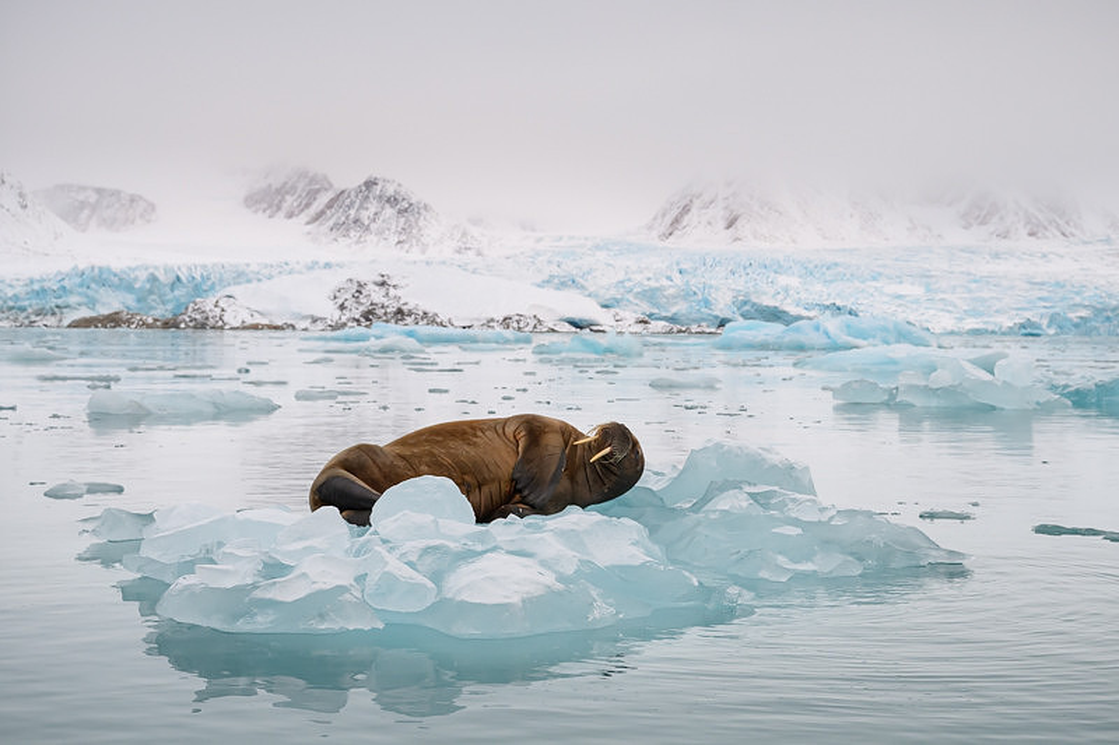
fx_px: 1899
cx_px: 589
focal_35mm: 61
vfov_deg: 22.2
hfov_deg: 32.8
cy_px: 323
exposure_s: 1/400
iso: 1250
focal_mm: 54
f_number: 5.6
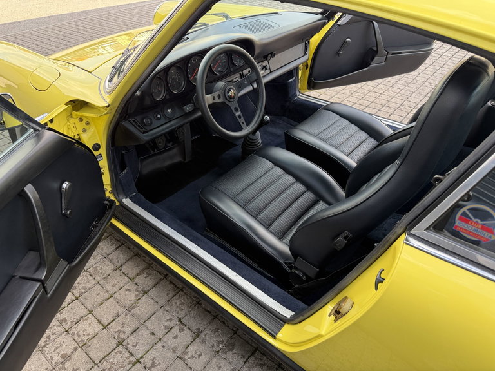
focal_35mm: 24
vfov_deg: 56.8
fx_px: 343
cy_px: 186
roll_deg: +0.2
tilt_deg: -38.2
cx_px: 248
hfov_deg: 71.6
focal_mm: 6.76
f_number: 1.78
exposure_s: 1/252
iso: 80
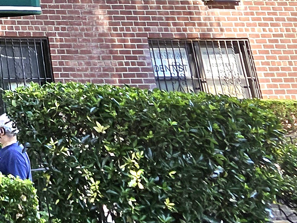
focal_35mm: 65
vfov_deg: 18.9
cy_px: -140
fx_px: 558
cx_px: -224
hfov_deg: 21.2
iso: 32
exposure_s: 1/161
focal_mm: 1.7
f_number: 2.2
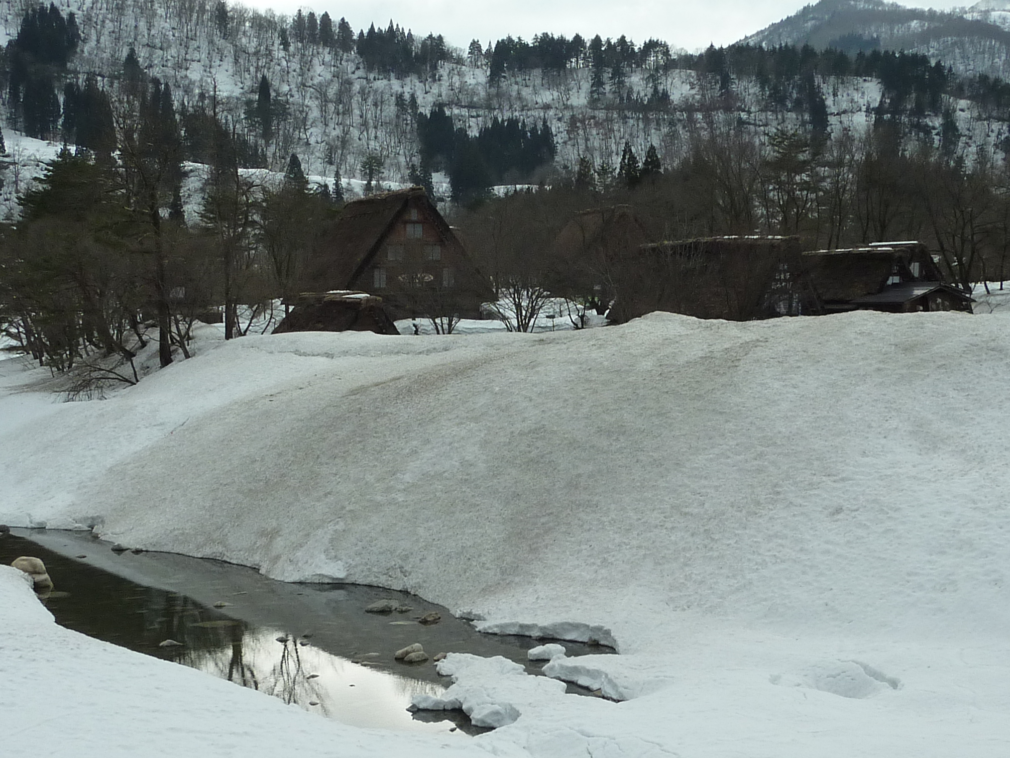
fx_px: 1634
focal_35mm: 56
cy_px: 377
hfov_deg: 34.3
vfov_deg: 26.1
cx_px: 509
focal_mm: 5
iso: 125
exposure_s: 1/500
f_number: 5
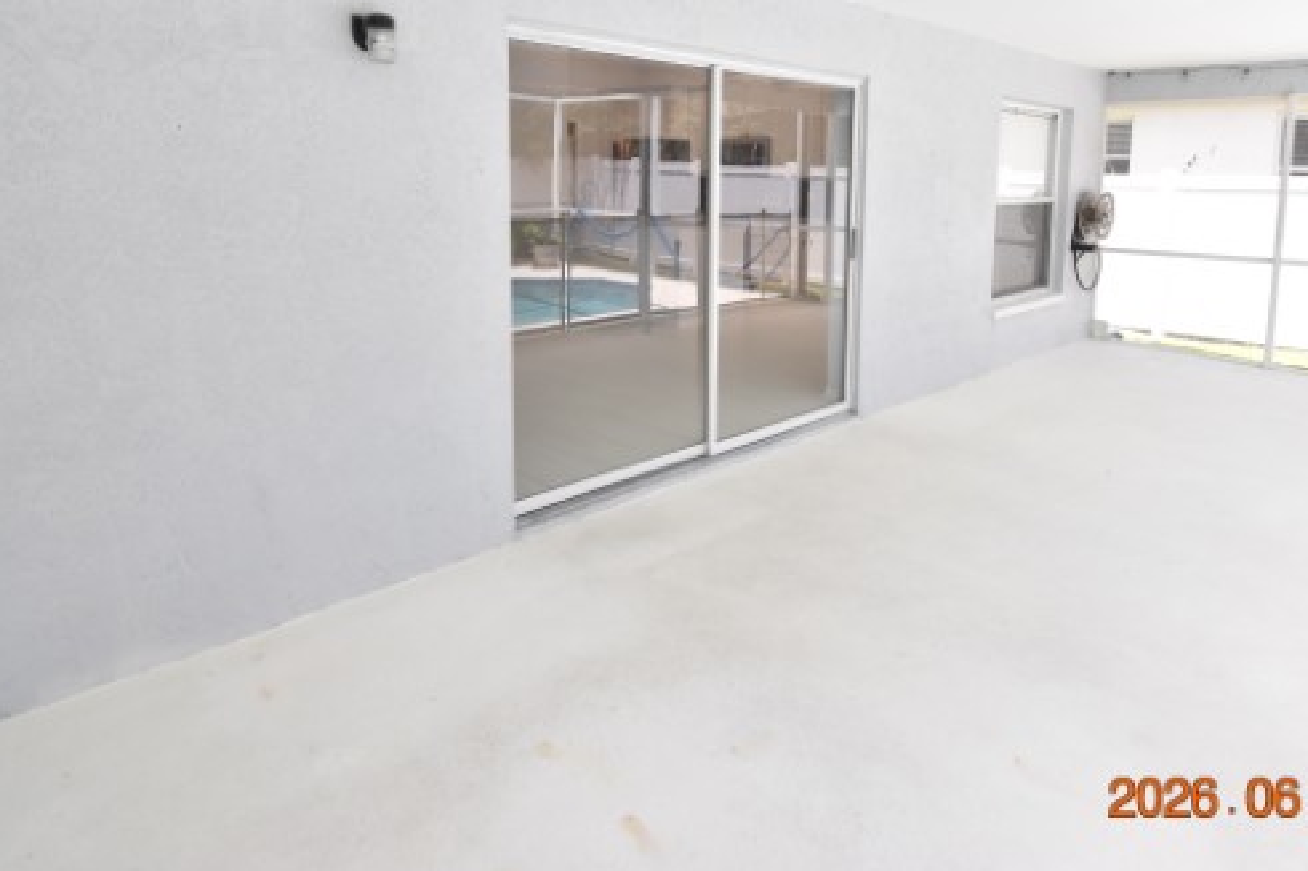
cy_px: 256
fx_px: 799
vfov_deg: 55.4
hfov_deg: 78.0
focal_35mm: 22
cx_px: 757
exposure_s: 1/500
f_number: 3.5
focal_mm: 10
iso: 800
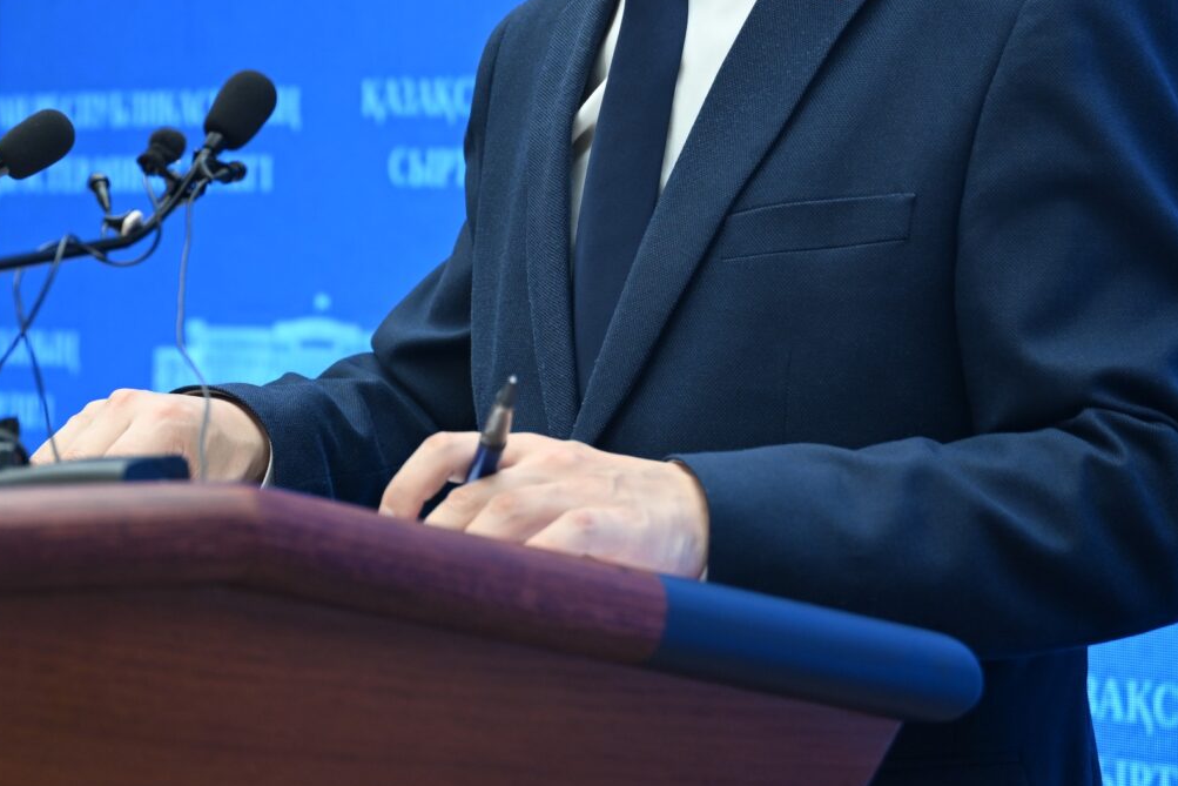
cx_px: 397
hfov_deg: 13.8
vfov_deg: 9.2
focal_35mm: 148
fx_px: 4843
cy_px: -22
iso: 320
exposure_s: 1/125
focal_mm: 58
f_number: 3.2
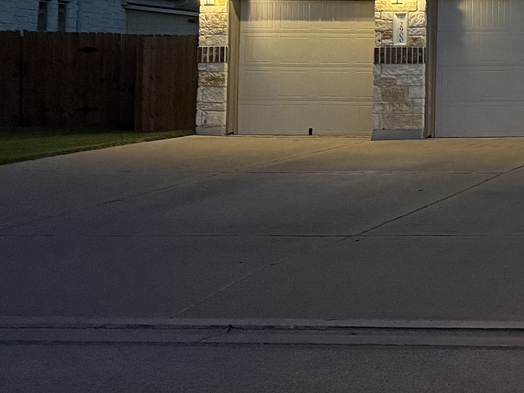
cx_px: 922
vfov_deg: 16.7
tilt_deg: +4.7
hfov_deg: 18.3
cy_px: -27
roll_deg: +0.0
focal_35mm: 86
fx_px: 1302
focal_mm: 6.76
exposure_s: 1/30
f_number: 1.78
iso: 1250
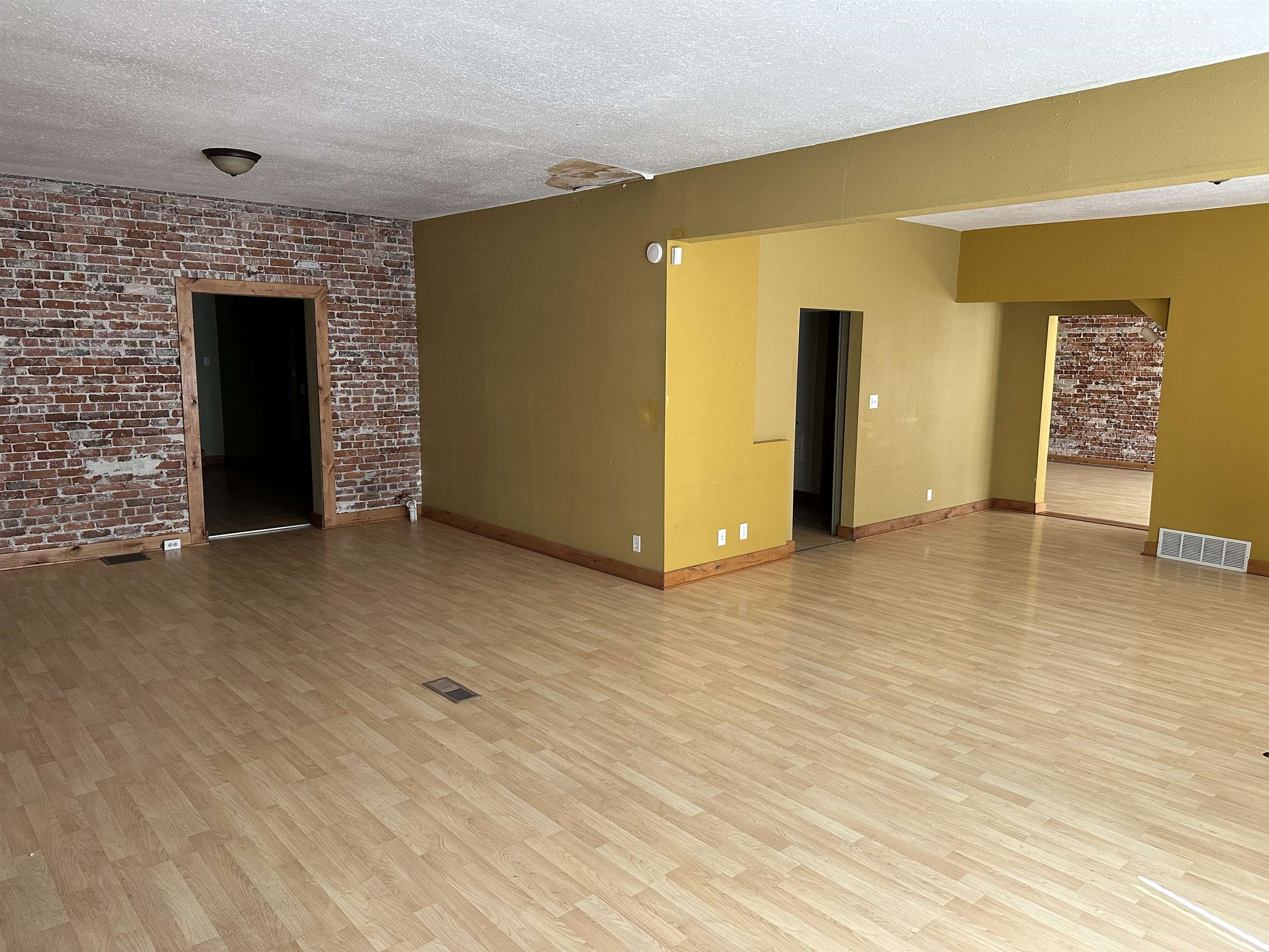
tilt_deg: -9.2
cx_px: 634
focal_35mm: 24
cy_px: 476
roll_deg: -0.3
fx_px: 880
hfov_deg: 71.6
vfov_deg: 56.8
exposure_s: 1/116
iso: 250
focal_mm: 6.86
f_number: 1.78
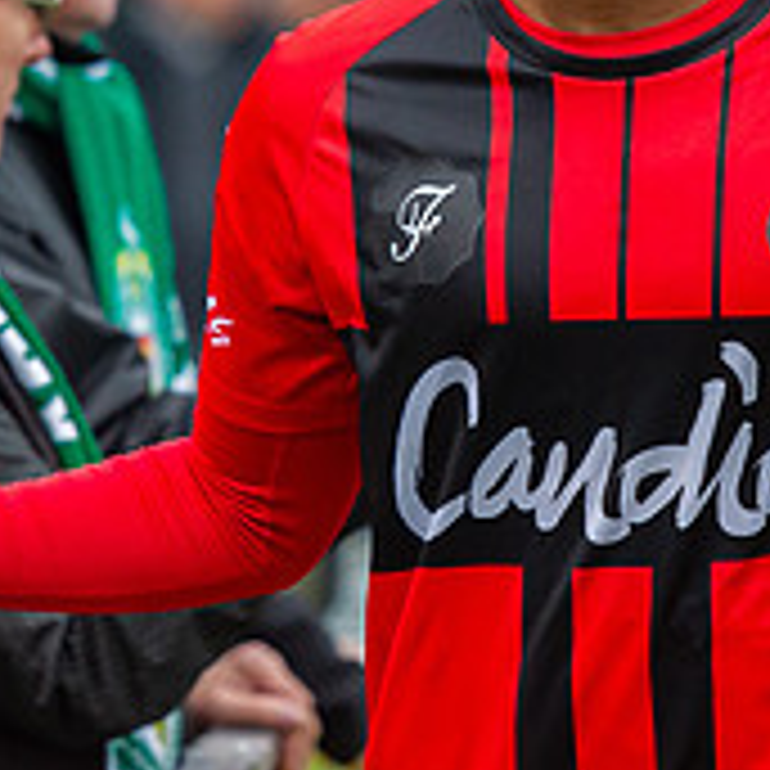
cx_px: 643
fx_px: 17692
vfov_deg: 2.5
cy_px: 231
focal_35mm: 703
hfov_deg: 2.5
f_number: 4
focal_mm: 175
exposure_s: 1/1000
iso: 1600
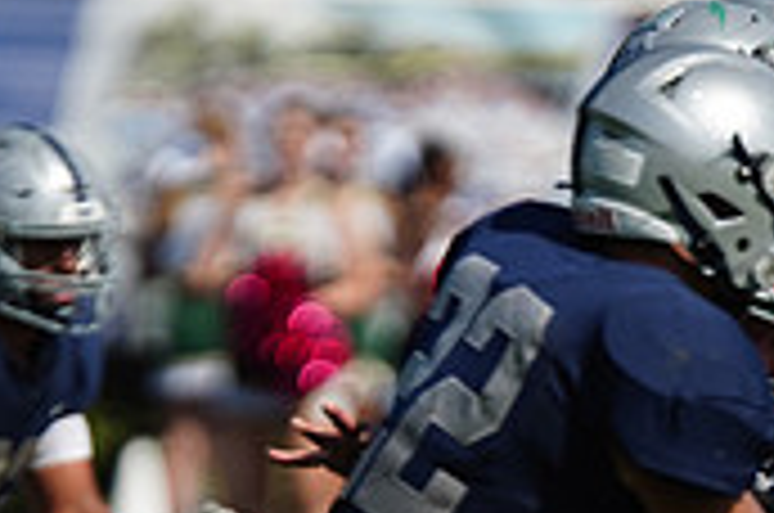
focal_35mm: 1014
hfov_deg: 2.0
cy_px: 511
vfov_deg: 1.4
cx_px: 459
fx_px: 21760
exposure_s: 1/8000
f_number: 2.8
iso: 400
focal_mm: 300
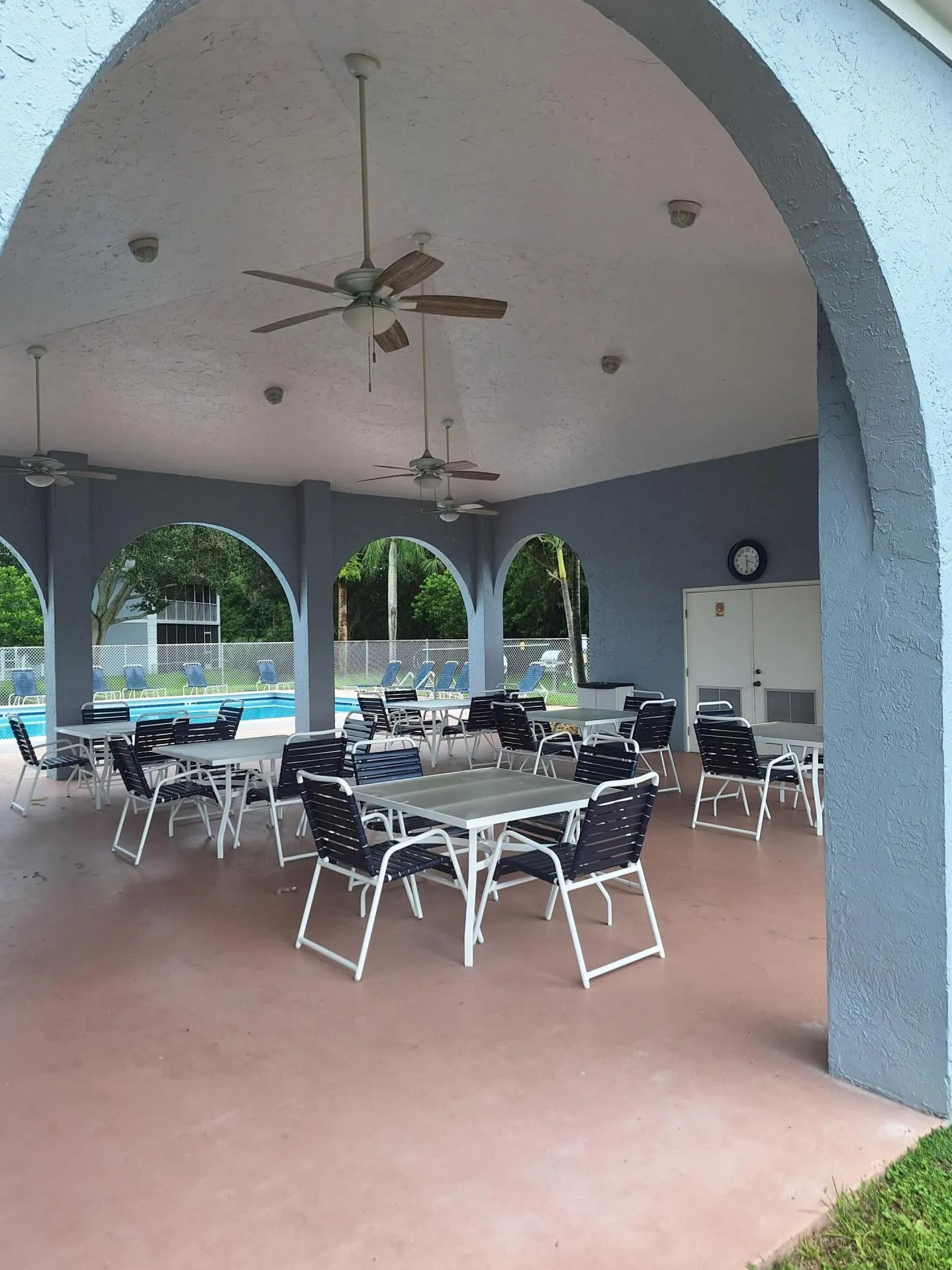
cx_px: 458
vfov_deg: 71.6
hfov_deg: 56.8
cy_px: 639
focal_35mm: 24
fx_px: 880
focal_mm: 5.54
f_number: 1.8
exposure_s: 1/573
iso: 40
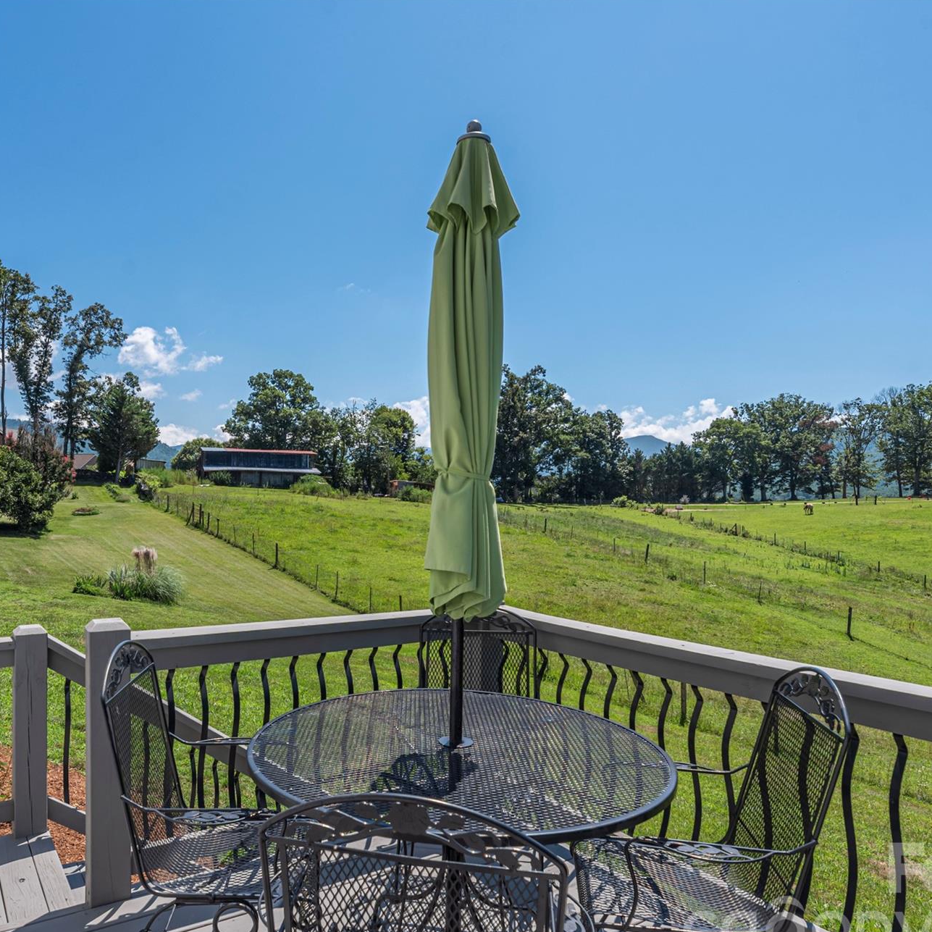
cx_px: 378
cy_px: 490
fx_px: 701
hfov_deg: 66.7
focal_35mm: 23
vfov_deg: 67.2
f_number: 8
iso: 320
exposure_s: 1/3200
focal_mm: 17
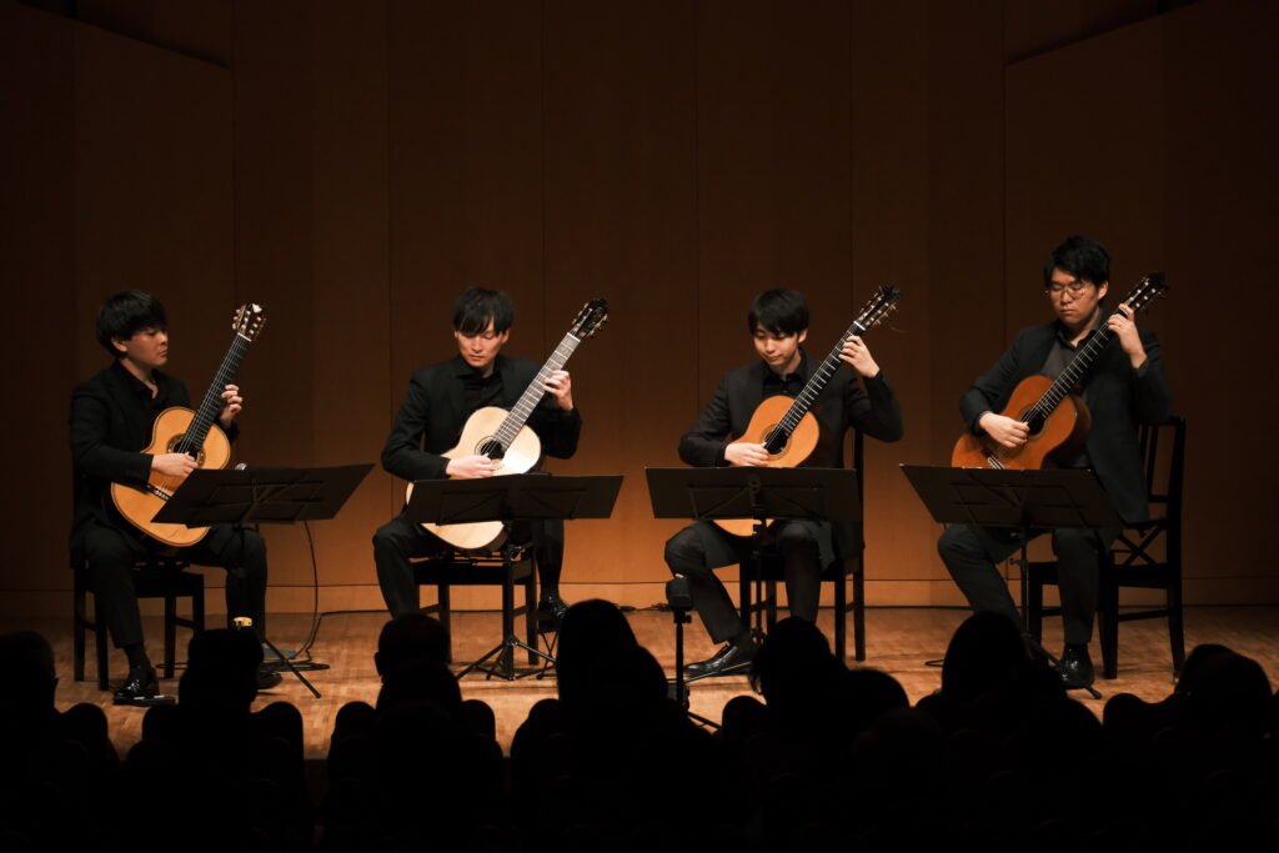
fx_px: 5330
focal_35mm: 150
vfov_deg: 9.2
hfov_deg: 13.7
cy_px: 426
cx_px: 640
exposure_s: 1/180
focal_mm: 100
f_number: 5
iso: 3200
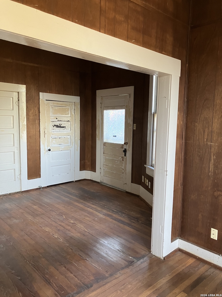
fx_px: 239
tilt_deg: -5.9
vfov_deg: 63.4
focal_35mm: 28
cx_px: 111
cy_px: 148
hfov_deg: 49.7
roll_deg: -2.0
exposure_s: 1/60
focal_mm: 3.99
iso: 250
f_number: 1.8
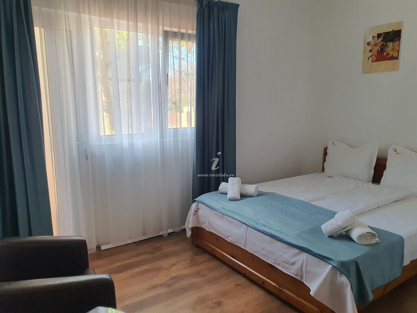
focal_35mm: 26
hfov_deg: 67.3
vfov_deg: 53.1
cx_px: 208
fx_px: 313
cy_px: 156
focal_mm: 4.3
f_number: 2.4
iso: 125
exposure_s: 1/100
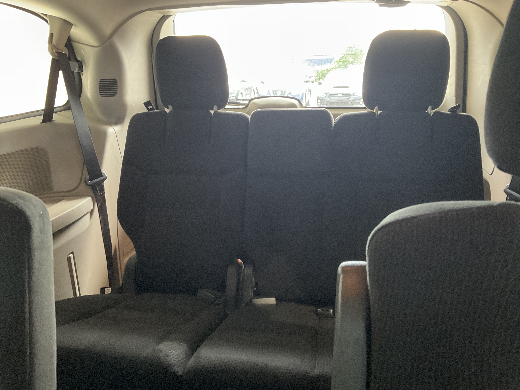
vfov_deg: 48.2
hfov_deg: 61.7
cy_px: 195
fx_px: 436
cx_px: 260
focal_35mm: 29
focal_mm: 3
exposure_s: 1/43
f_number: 1.8
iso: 320
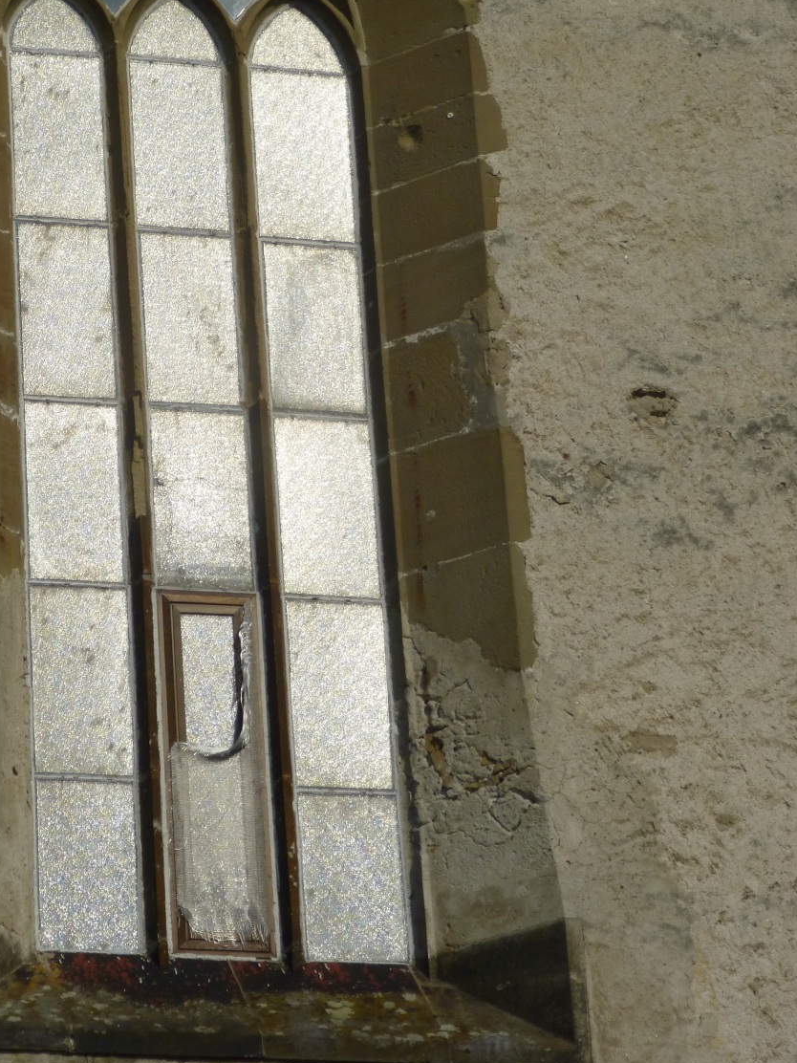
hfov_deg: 9.6
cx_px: 241
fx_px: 4728
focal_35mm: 154
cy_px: 372
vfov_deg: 12.8
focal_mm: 19.1
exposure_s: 1/250
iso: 100
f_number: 16
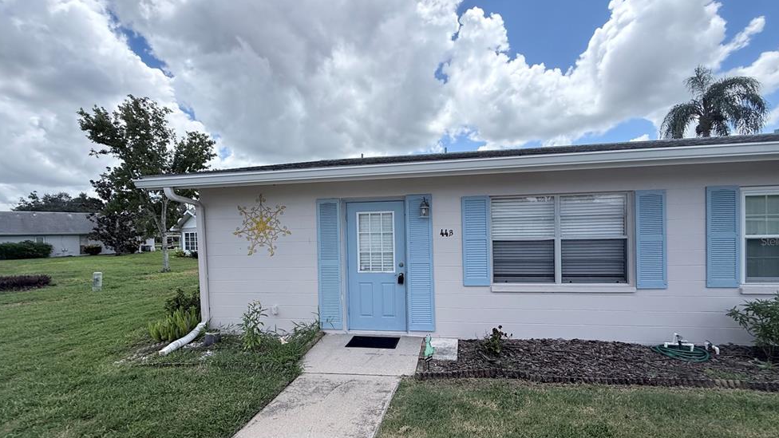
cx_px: 401
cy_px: 241
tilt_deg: +0.0
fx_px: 330
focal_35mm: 16
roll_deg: +2.2
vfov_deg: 66.9
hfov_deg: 99.3
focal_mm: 2.22
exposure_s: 1/2024
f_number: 2.2
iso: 64
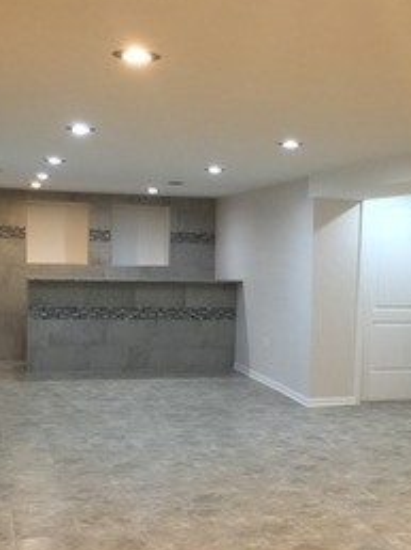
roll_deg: -1.6
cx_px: 264
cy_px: 360
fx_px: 856
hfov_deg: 26.9
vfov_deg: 35.3
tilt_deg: -6.2
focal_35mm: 54
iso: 80
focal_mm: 4.15
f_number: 2.2
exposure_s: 1/15
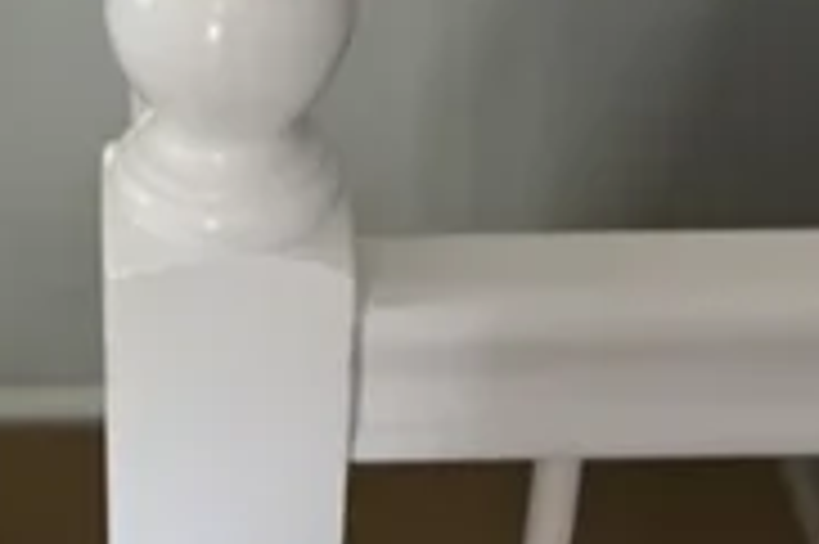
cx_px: 198
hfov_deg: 18.3
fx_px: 2523
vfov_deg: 12.2
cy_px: 477
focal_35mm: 111
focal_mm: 24
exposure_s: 1/13
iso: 200
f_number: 2.8
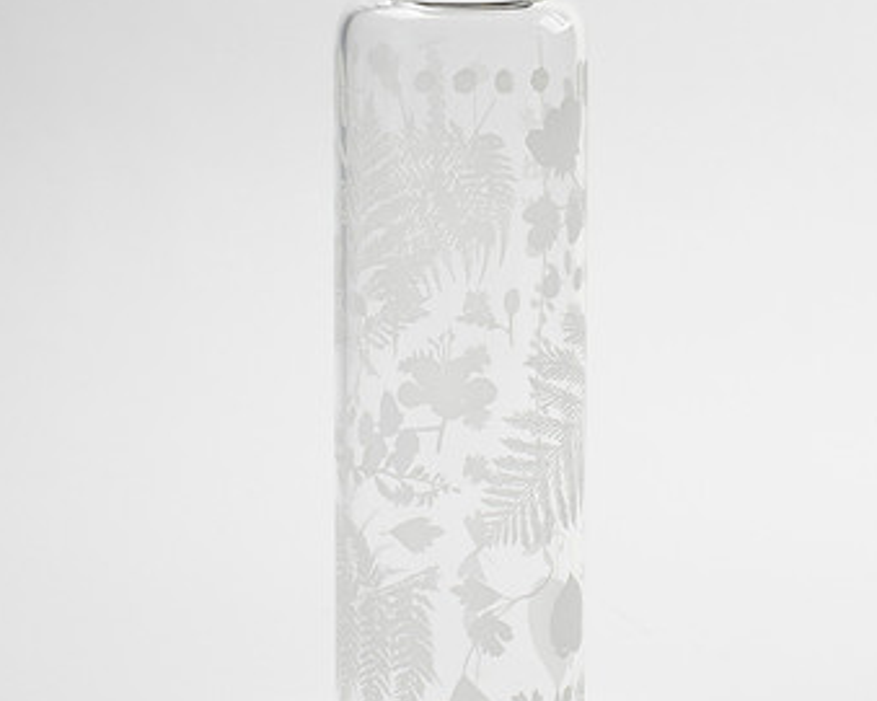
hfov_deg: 14.8
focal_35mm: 130
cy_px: 111
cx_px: 492
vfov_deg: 11.8
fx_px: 3373
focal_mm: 50
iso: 100
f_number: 16
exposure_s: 1/100
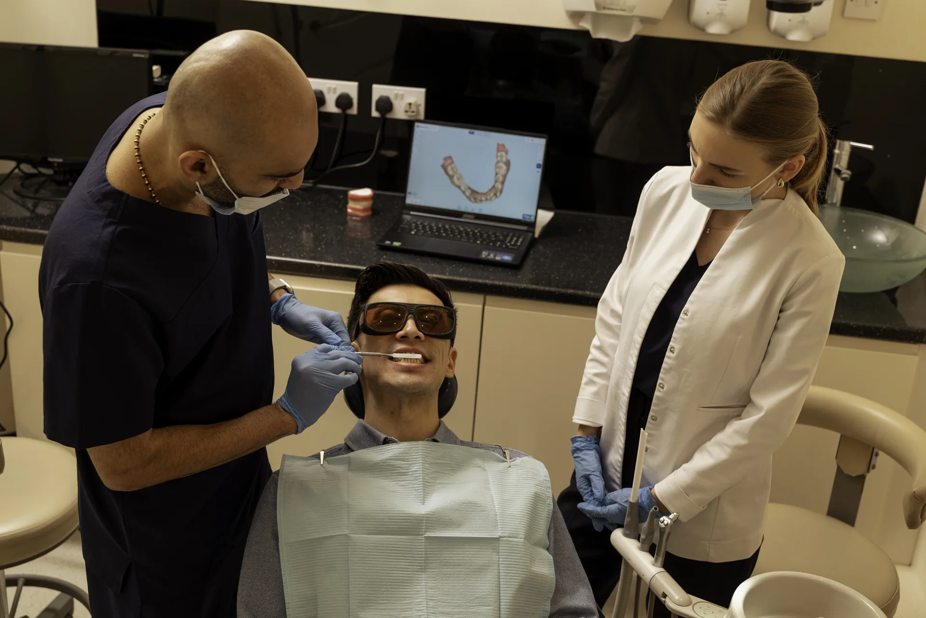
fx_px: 1107
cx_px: 463
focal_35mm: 43
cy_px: 309
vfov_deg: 31.2
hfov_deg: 45.4
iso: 400
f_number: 4.5
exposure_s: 1/250
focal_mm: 43
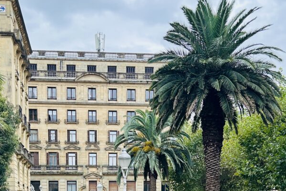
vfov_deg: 24.2
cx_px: 164
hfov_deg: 36.8
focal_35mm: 54
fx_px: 429
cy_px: 179
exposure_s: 1/621
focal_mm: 5.7
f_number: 1.5
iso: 50
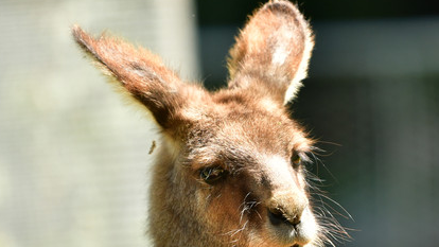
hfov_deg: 3.3
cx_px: 264
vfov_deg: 1.9
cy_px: 161
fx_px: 7544
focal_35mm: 648
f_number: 2.8
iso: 200
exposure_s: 1/1000
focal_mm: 200
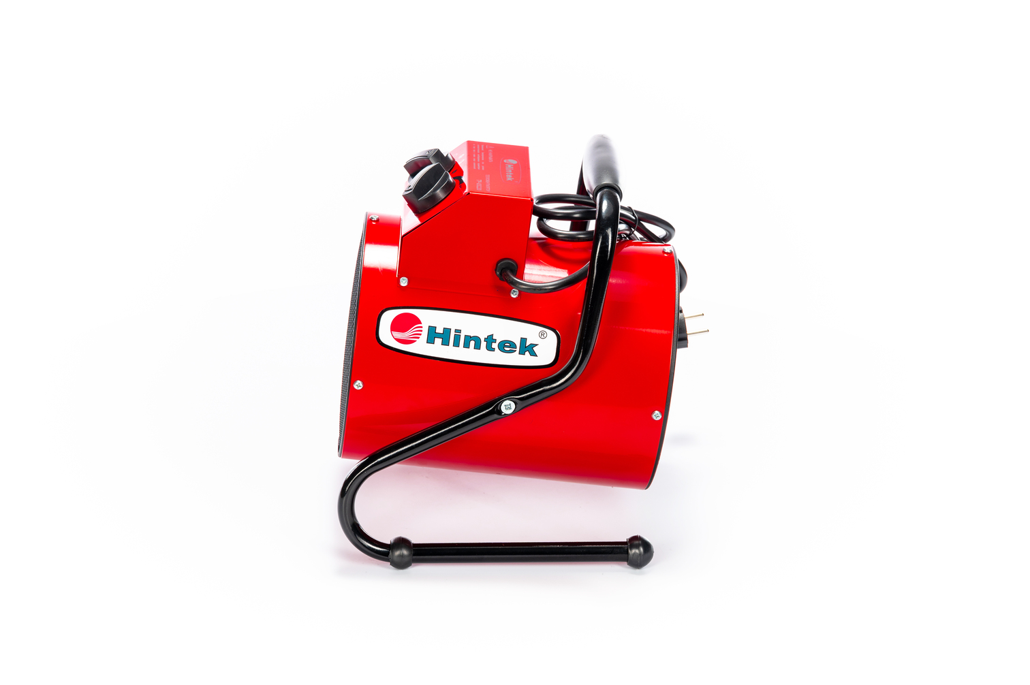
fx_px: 2859
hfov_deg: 20.4
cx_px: 515
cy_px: 342
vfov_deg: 13.7
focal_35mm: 100
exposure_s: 1/2.5
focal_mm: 100
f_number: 11
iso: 100
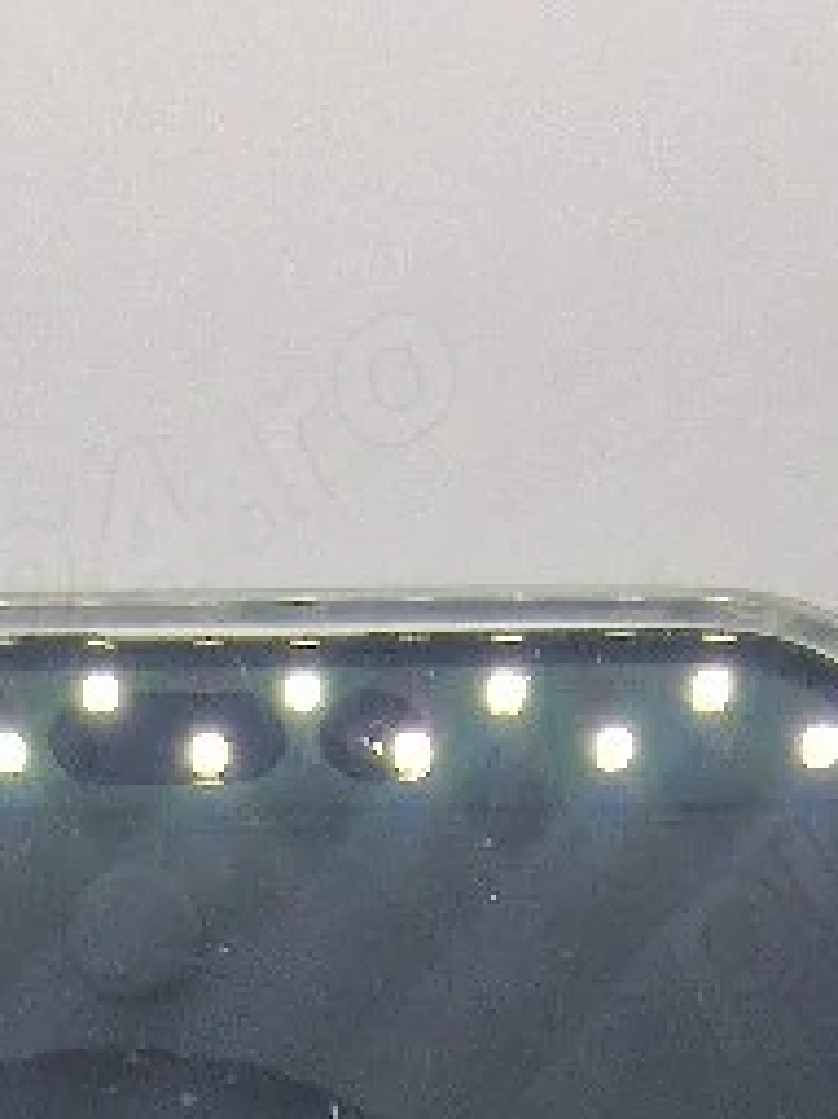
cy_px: 1973
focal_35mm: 68
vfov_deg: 20.7
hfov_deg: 21.5
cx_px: 276
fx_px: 2197
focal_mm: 2.2
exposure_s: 1/152
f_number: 2.2
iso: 50
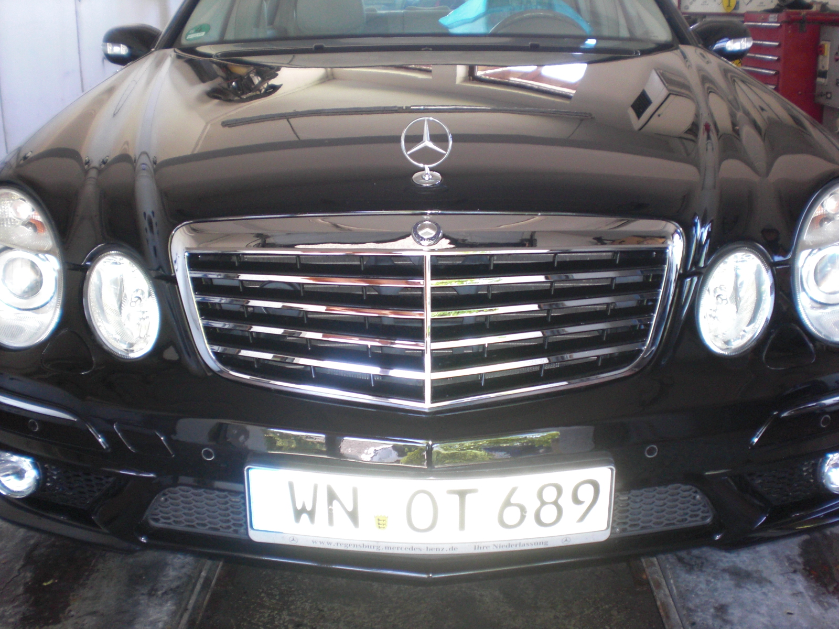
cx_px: 420
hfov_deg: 49.0
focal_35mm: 38
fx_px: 921
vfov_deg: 37.7
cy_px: 314
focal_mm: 6.3
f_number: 3.1
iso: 200
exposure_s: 1/30
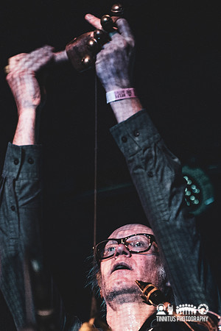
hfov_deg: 12.1
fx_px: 1036
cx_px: 173
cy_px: 166
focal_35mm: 113
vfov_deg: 18.2
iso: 6400
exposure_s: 1/100
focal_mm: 75
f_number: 2.8
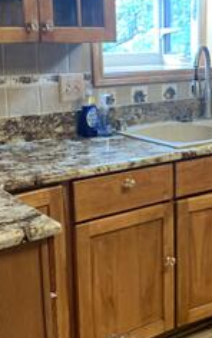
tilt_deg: -8.5
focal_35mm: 56
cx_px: 156
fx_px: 516
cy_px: 162
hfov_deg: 23.0
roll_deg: +0.4
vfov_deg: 36.2
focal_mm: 4.25
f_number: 1.8
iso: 250
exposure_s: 1/40
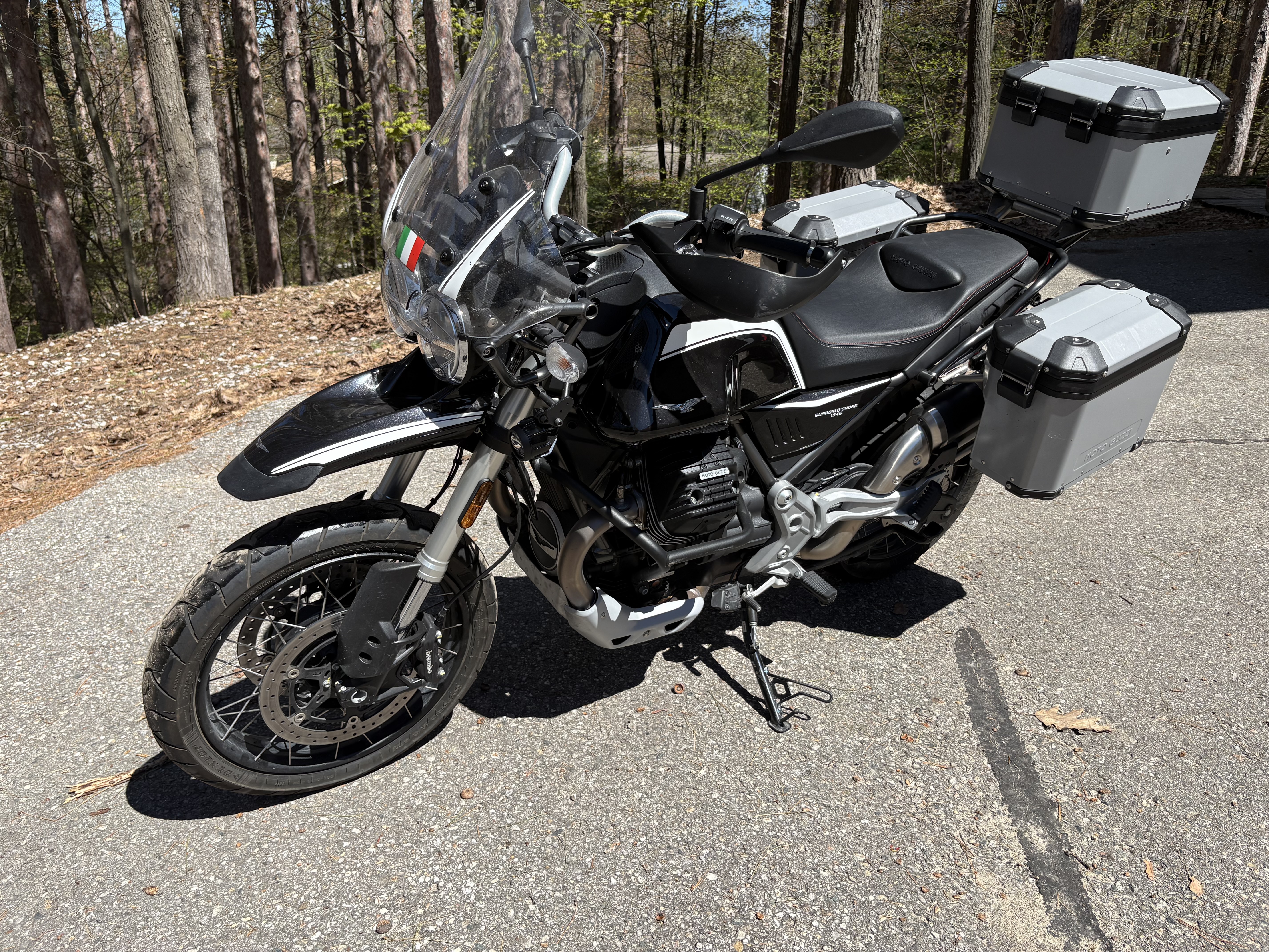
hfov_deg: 67.3
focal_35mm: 26
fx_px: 953
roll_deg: -0.2
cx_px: 634
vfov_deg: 53.1
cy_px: 476
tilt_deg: -21.4
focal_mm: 5.96
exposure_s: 1/2141
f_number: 1.6
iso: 50
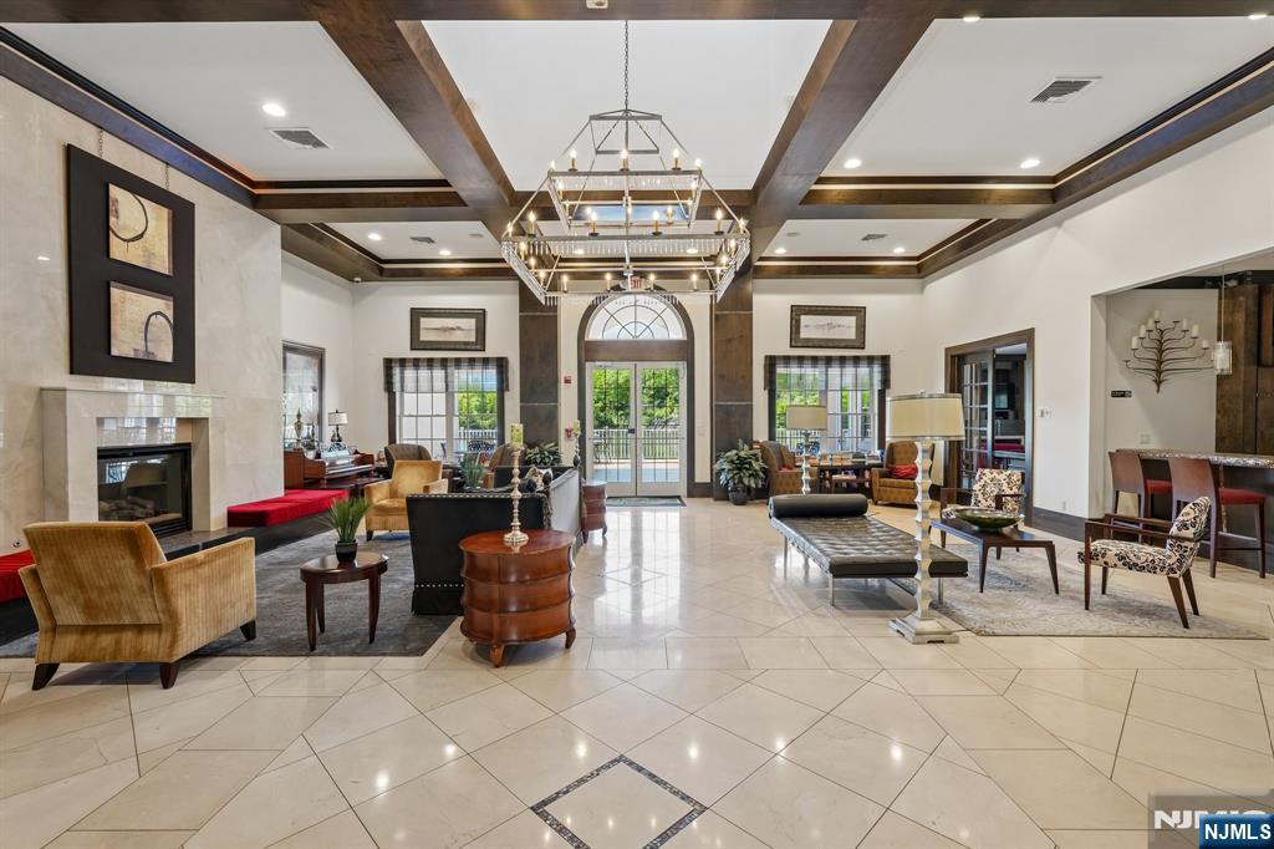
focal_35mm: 16
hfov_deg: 96.8
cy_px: 424
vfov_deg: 73.7
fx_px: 566
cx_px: 637
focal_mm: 16
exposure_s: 1/30
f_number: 8
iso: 400
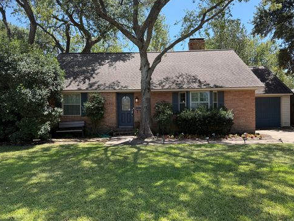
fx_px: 212
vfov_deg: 54.9
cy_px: 110
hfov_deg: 69.4
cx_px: 146
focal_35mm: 25
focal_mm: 6.76
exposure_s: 1/1653
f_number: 1.78
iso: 100
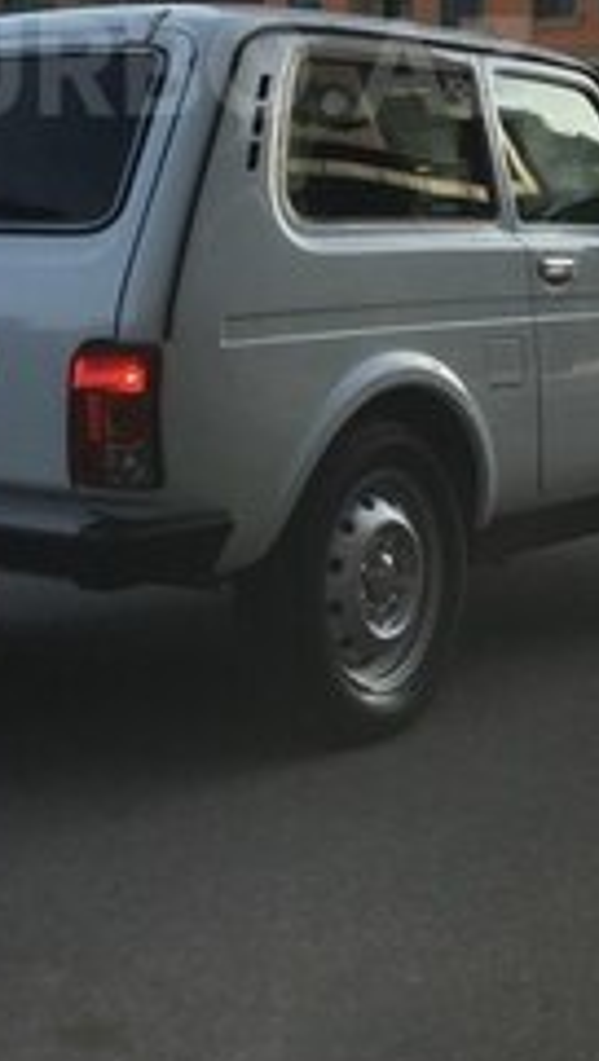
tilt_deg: +6.9
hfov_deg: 18.5
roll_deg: -2.7
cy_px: 66
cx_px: 194
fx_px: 1831
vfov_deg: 30.6
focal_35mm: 65
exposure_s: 1/1115
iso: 25
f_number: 2.2
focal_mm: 4.15
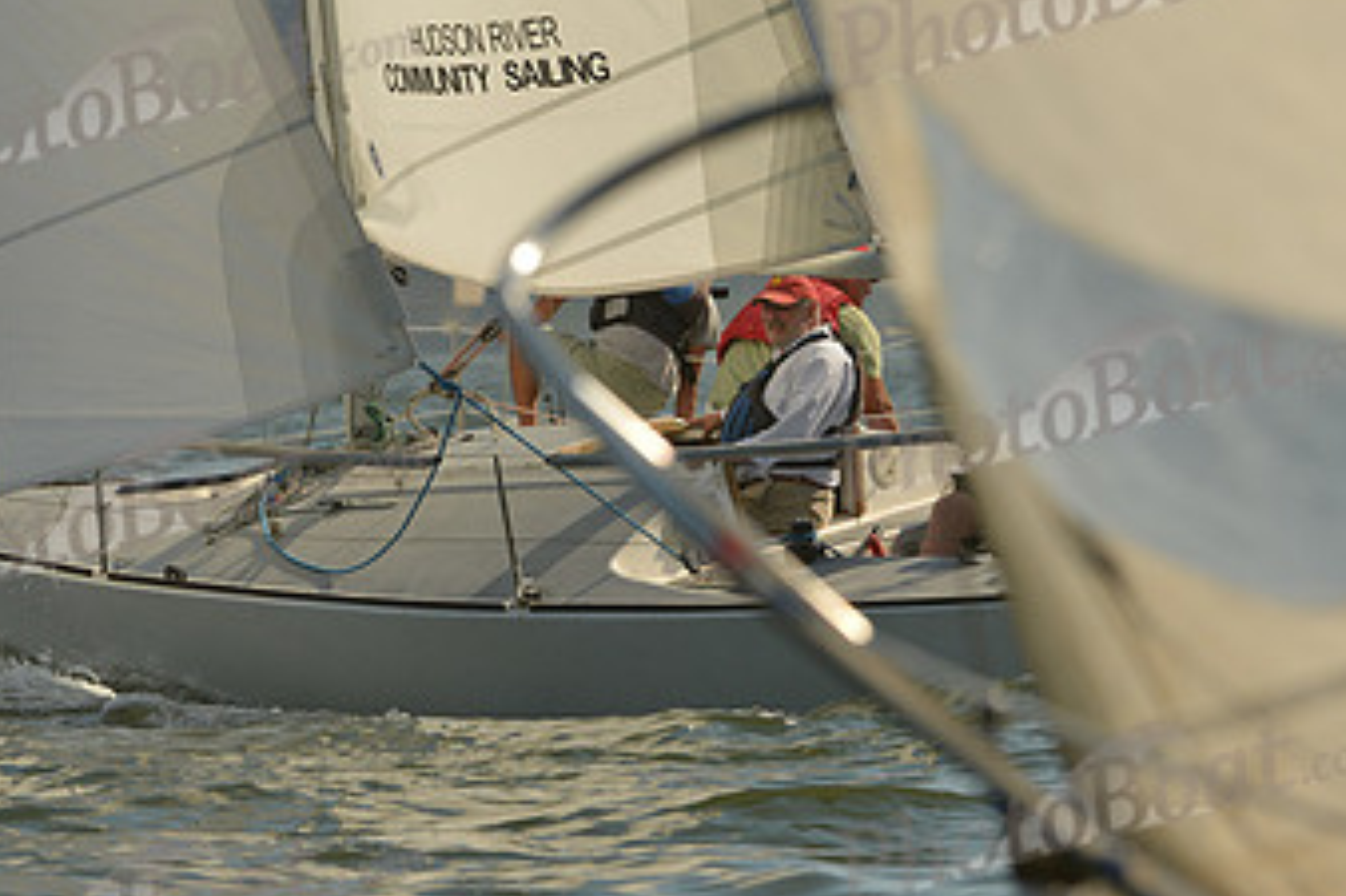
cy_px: 249
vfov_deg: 3.3
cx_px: 633
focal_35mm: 412
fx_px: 15396
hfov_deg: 5.0
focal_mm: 240
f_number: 7.1
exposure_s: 1/1600
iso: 320
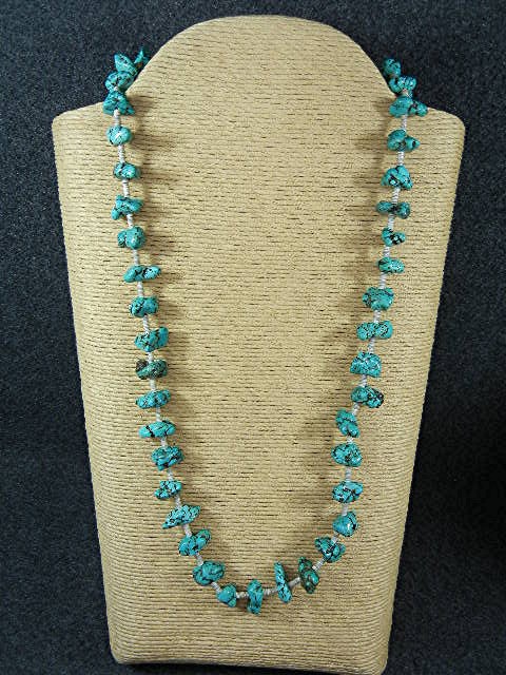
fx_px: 663
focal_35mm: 34
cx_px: 253
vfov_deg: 54.0
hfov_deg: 41.8
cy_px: 338
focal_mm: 6.2
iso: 241
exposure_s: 1/32
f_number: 3.6
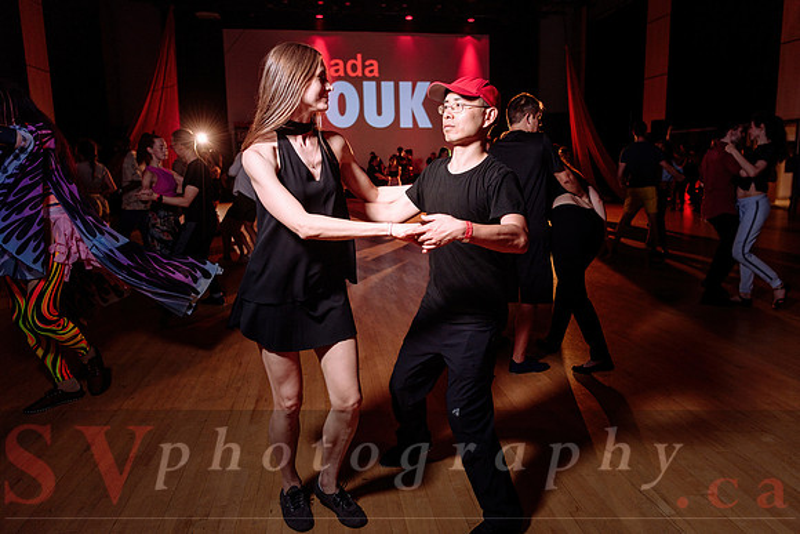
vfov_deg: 49.8
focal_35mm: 26
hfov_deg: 69.6
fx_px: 575
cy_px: 251
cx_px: 427
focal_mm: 24
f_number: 2.8
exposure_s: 1/100
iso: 640
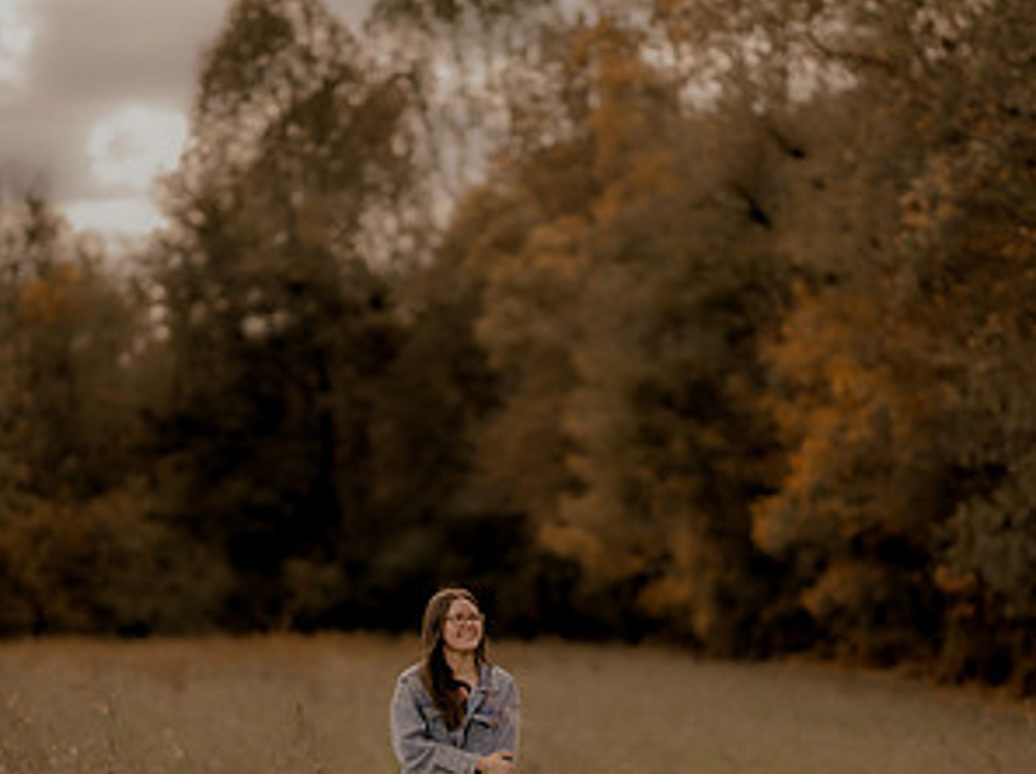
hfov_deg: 15.9
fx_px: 3707
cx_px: 520
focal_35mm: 124
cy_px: 614
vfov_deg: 11.9
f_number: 1.4
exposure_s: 1/3200
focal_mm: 85
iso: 200
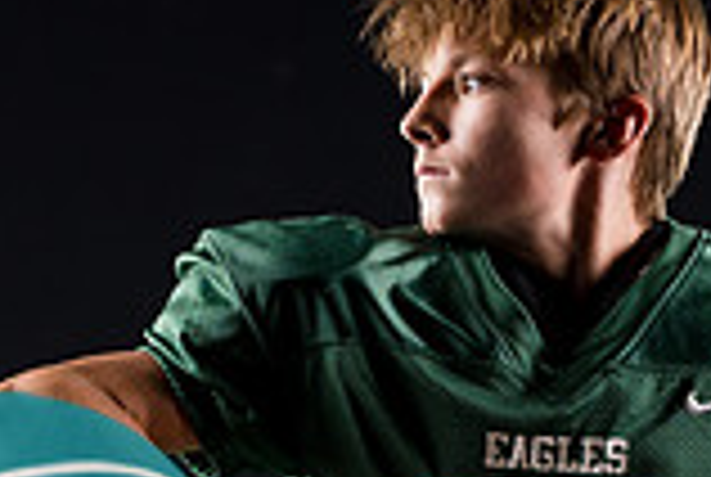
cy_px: 547
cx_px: 531
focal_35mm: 348
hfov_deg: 5.9
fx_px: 6886
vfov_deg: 4.0
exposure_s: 1/160
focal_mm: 95
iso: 200
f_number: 4
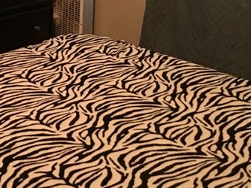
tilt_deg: -12.4
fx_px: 645
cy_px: -41
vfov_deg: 15.9
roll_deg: +0.3
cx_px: -87
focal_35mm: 89
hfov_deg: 20.0
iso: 50
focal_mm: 4.15
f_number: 2.2
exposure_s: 1/4
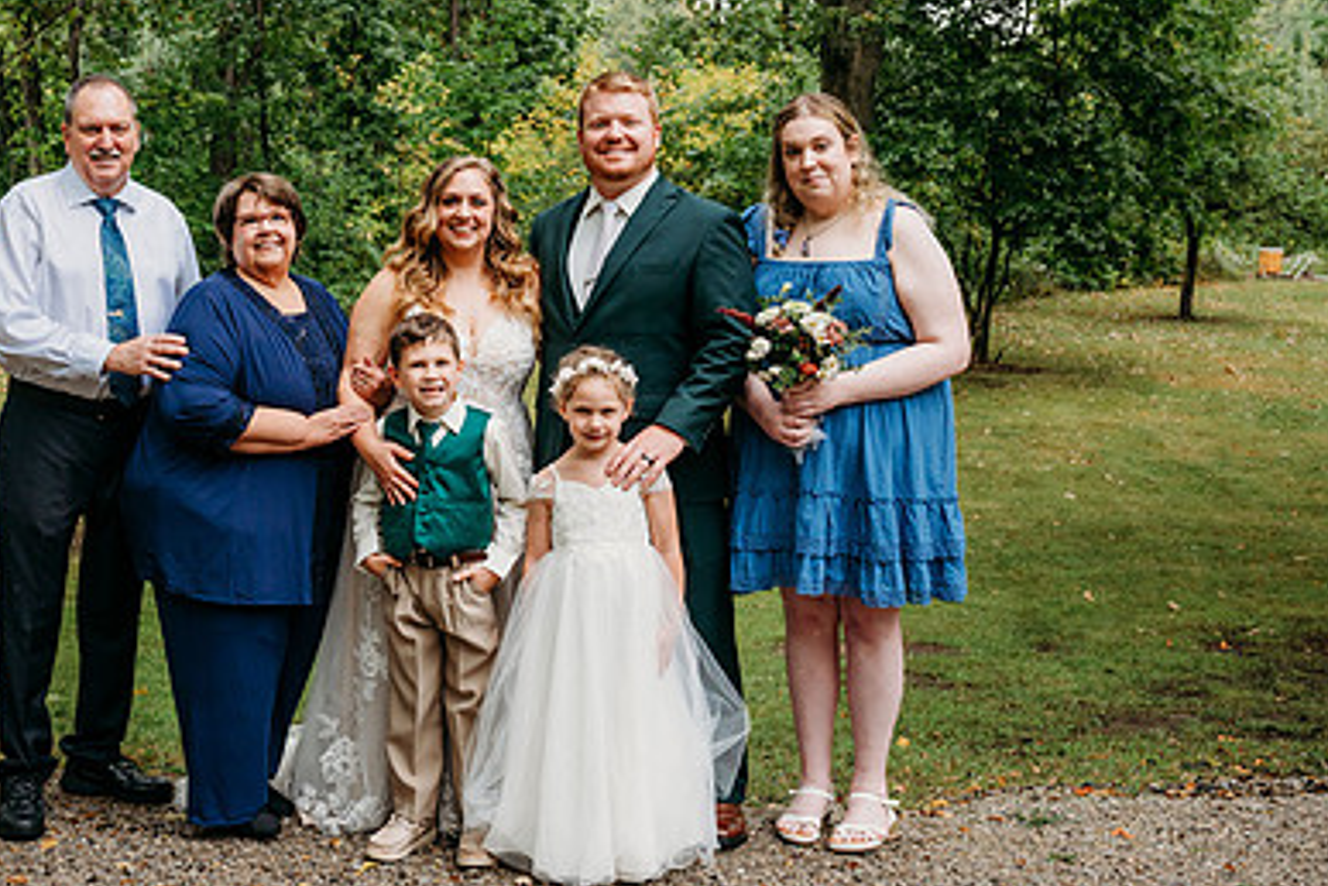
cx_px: 511
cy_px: 283
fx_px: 1660
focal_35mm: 45
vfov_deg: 29.6
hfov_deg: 43.3
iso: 200
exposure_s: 1/400
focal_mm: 30
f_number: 5
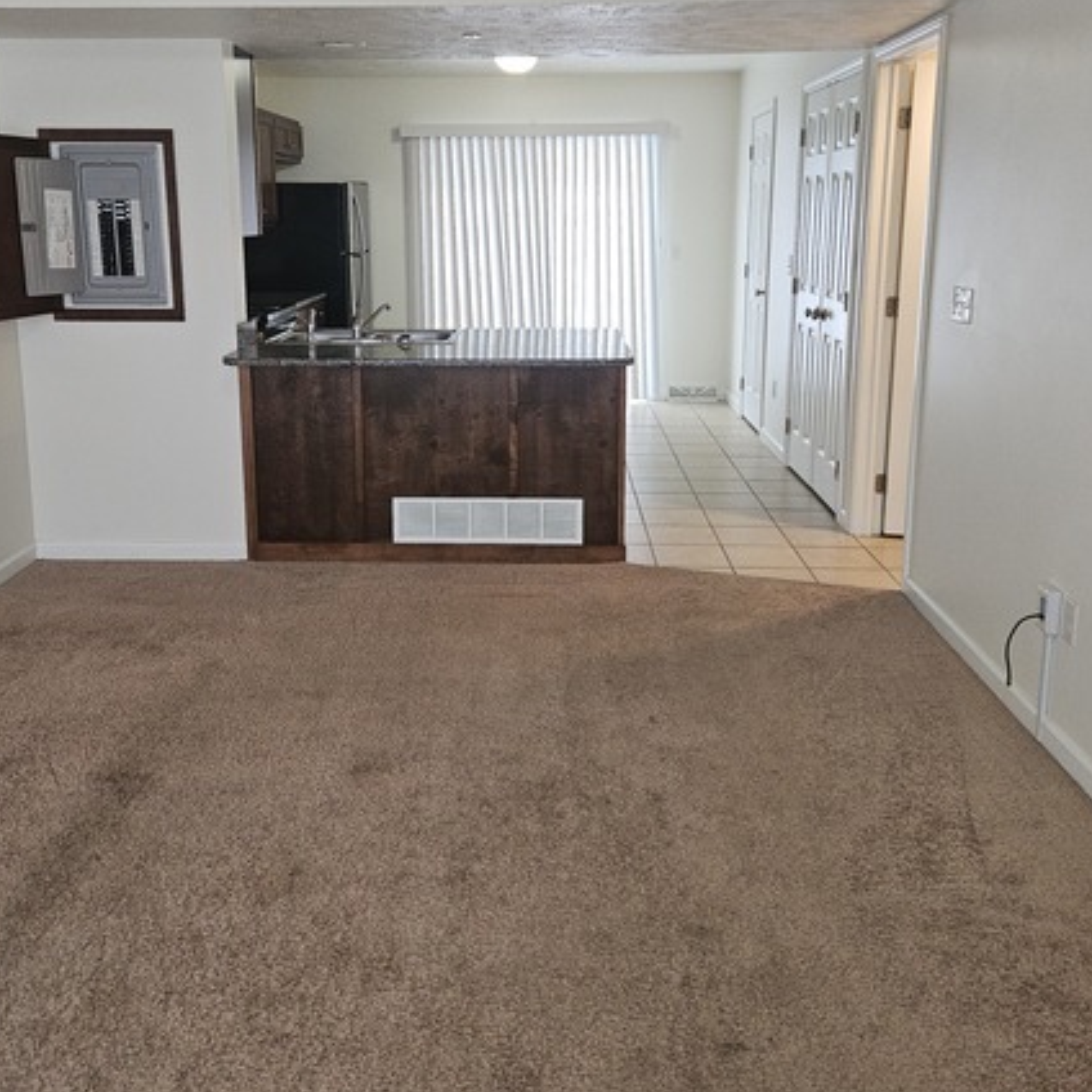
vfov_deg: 50.9
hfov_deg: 51.0
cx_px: 487
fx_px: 1142
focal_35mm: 32
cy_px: 457
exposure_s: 1/60
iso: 125
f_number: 1.8
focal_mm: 5.4
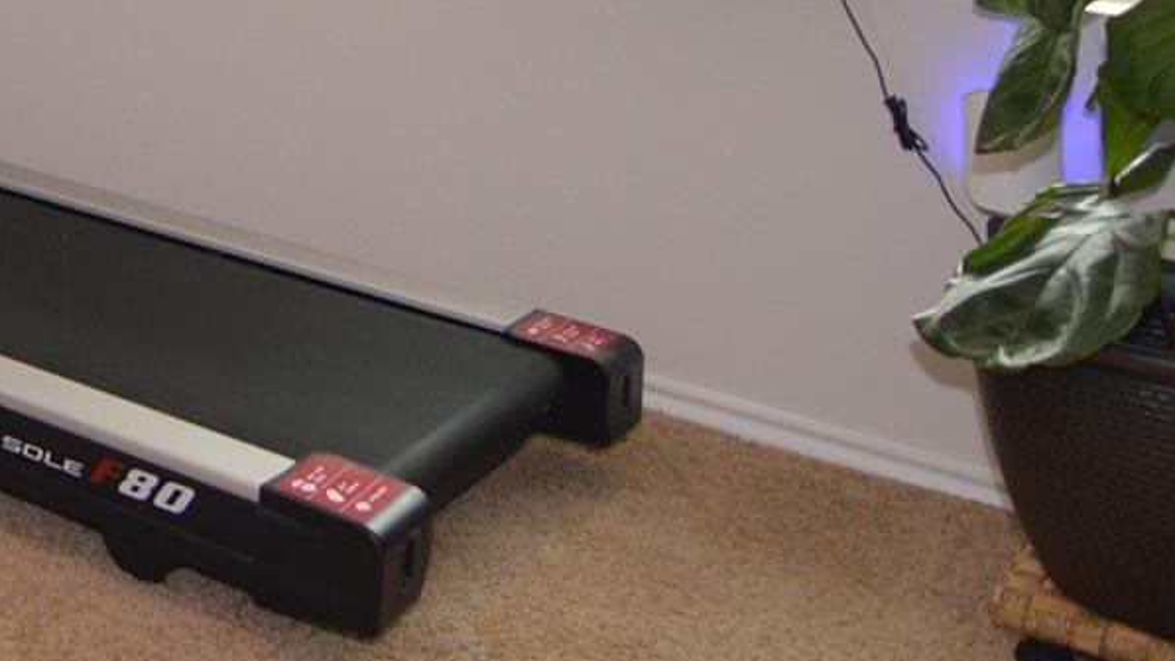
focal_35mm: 62
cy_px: -426
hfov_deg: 26.0
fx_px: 1929
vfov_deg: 17.0
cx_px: -539
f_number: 3.5
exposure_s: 1/60
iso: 400
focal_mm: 11.5
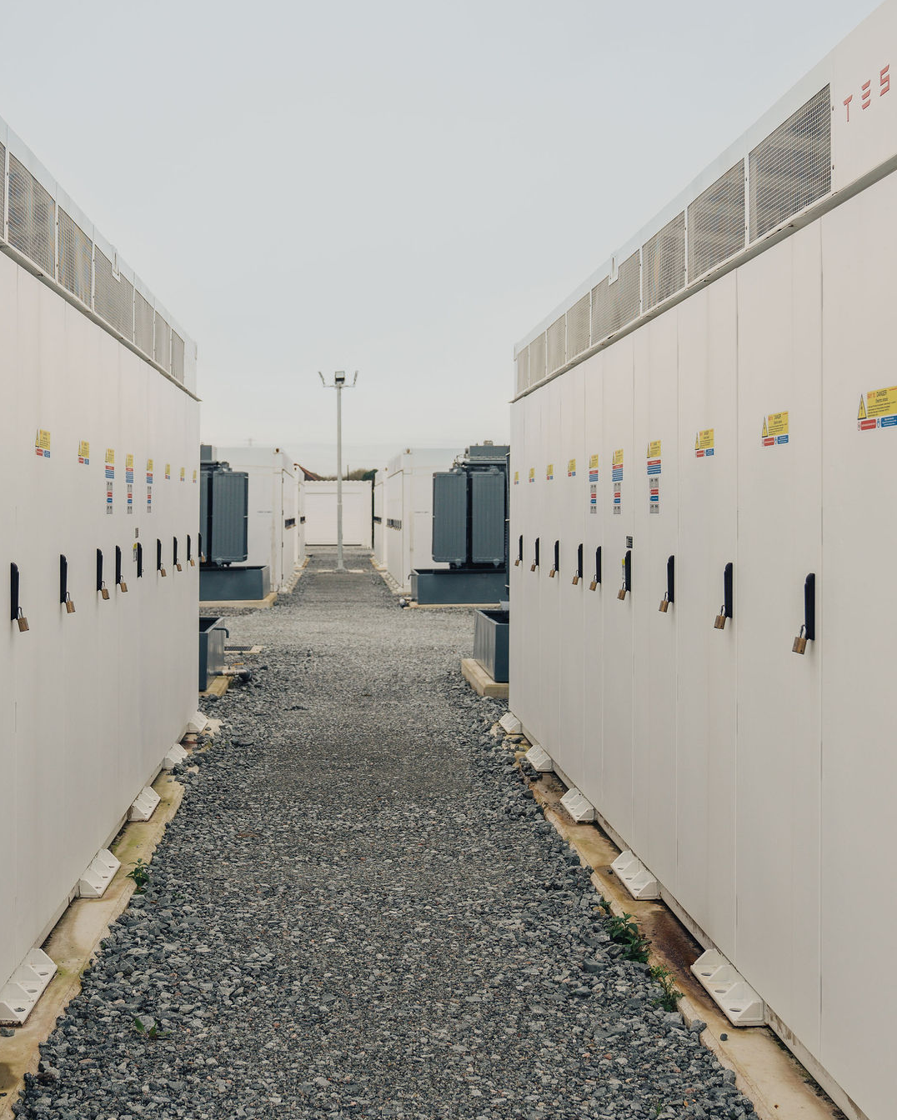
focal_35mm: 50
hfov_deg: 30.2
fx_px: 1658
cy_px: 523
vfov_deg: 37.3
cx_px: 343
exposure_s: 1/250
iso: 100
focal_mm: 32
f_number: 4.5
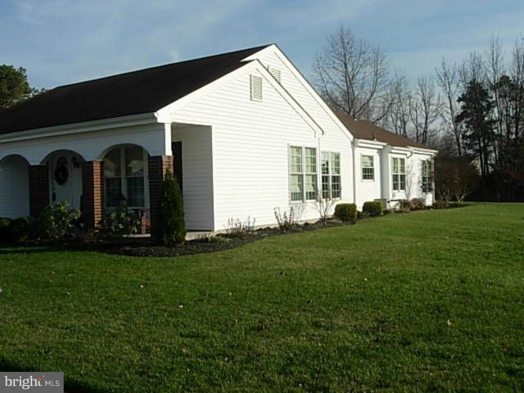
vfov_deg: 37.7
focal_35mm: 38
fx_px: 575
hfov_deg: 49.0
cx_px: 262
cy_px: 196
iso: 79
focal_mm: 7.8
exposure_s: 1/813
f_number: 4.8
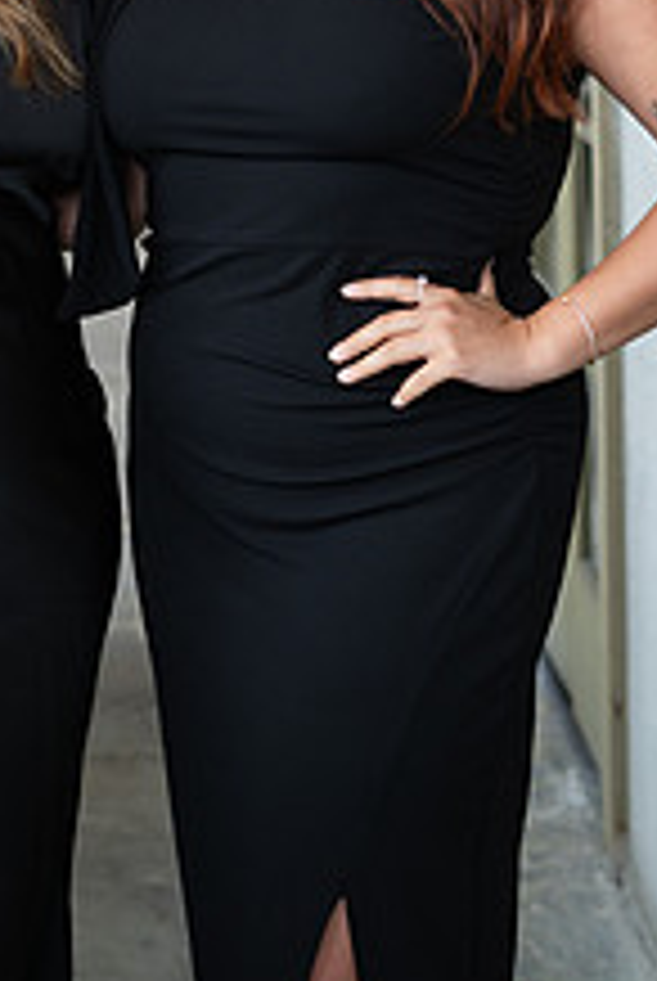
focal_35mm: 103
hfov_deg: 13.2
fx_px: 2810
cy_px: 117
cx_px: 90
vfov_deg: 19.5
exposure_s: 1/100
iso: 400
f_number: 2.8
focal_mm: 50
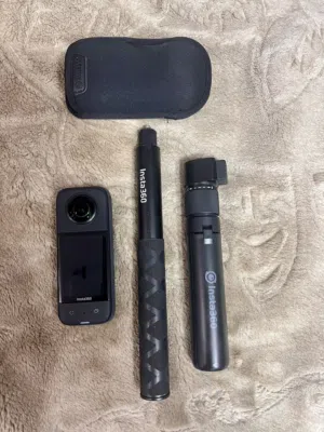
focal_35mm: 26
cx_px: 162
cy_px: 216
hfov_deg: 53.1
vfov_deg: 67.3
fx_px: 324
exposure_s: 1/60
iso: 320
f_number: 1.5
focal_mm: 5.7
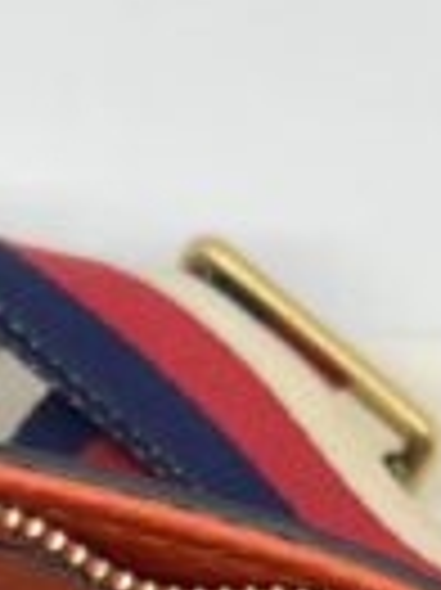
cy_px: 1405
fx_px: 3454
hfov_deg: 7.3
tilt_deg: -72.9
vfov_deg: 8.9
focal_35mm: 203
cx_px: 140
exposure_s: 1/100
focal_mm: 5.7
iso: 40
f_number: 1.5
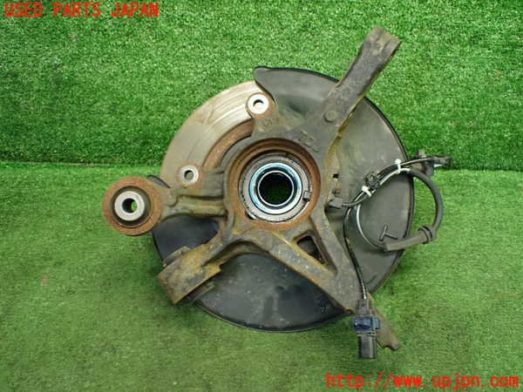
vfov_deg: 46.8
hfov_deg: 60.0
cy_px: 196
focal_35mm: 30
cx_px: 262
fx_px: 453
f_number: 2.3
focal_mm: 5.4
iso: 800
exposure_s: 1/100
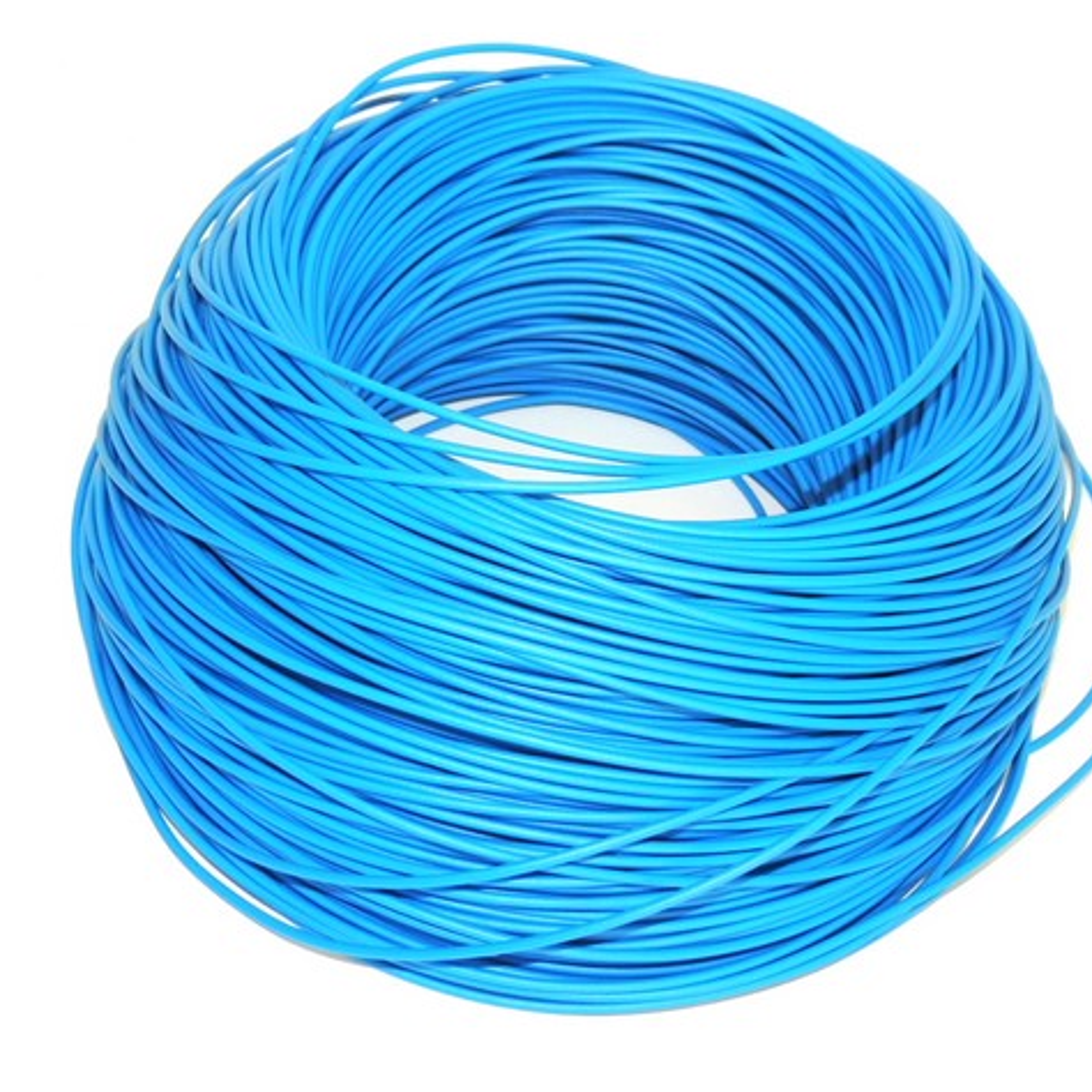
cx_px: 734
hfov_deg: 30.3
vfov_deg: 30.6
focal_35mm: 56
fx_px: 1999
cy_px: 548
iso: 160
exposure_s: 1/30
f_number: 3.5
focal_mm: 8.3
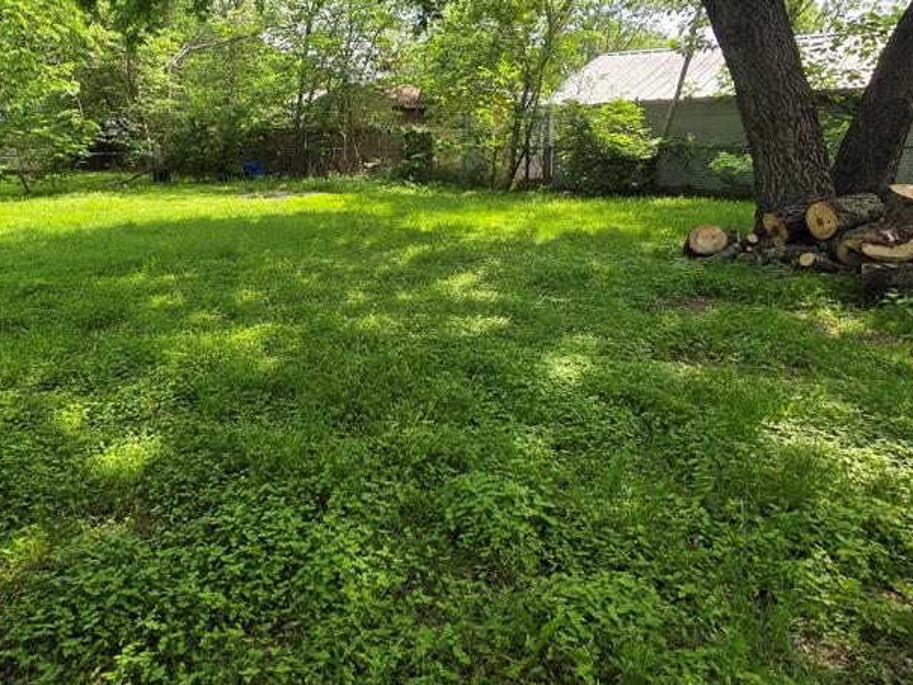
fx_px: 580
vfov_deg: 60.0
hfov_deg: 74.4
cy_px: 241
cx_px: 318
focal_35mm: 22
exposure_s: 1/942
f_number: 1.9
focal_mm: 2.2
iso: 40
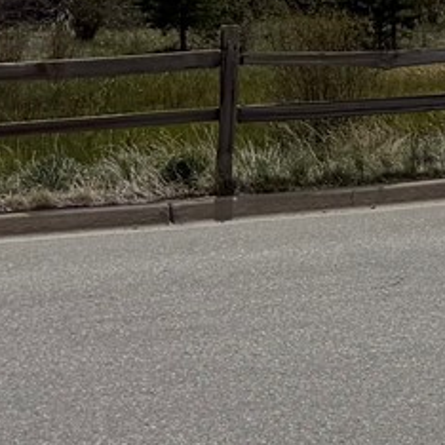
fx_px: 2109
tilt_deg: +6.5
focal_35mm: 145
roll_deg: +0.4
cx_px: 1071
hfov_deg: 10.4
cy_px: -314
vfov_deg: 11.3
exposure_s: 1/10309
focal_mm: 6.76
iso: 80
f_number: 1.78
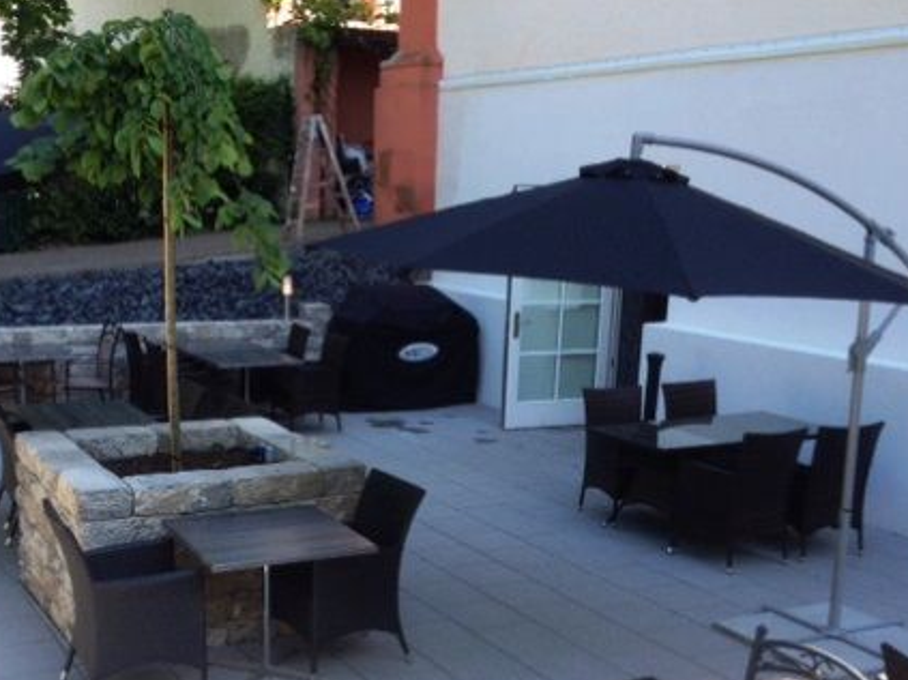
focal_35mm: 53
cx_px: 383
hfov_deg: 36.1
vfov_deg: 27.1
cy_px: 508
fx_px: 1390
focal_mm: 4.28
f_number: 2.4
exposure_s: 1/330
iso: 50
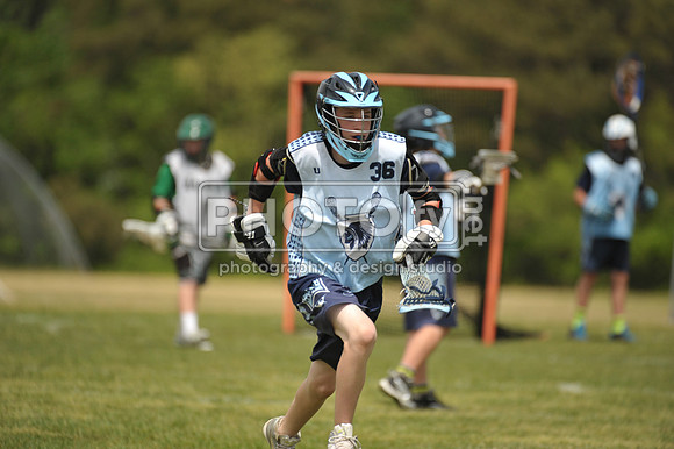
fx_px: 7484
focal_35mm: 400
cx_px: 337
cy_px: 224
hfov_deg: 5.2
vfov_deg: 3.4
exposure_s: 1/4000
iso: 800
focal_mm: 400
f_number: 4
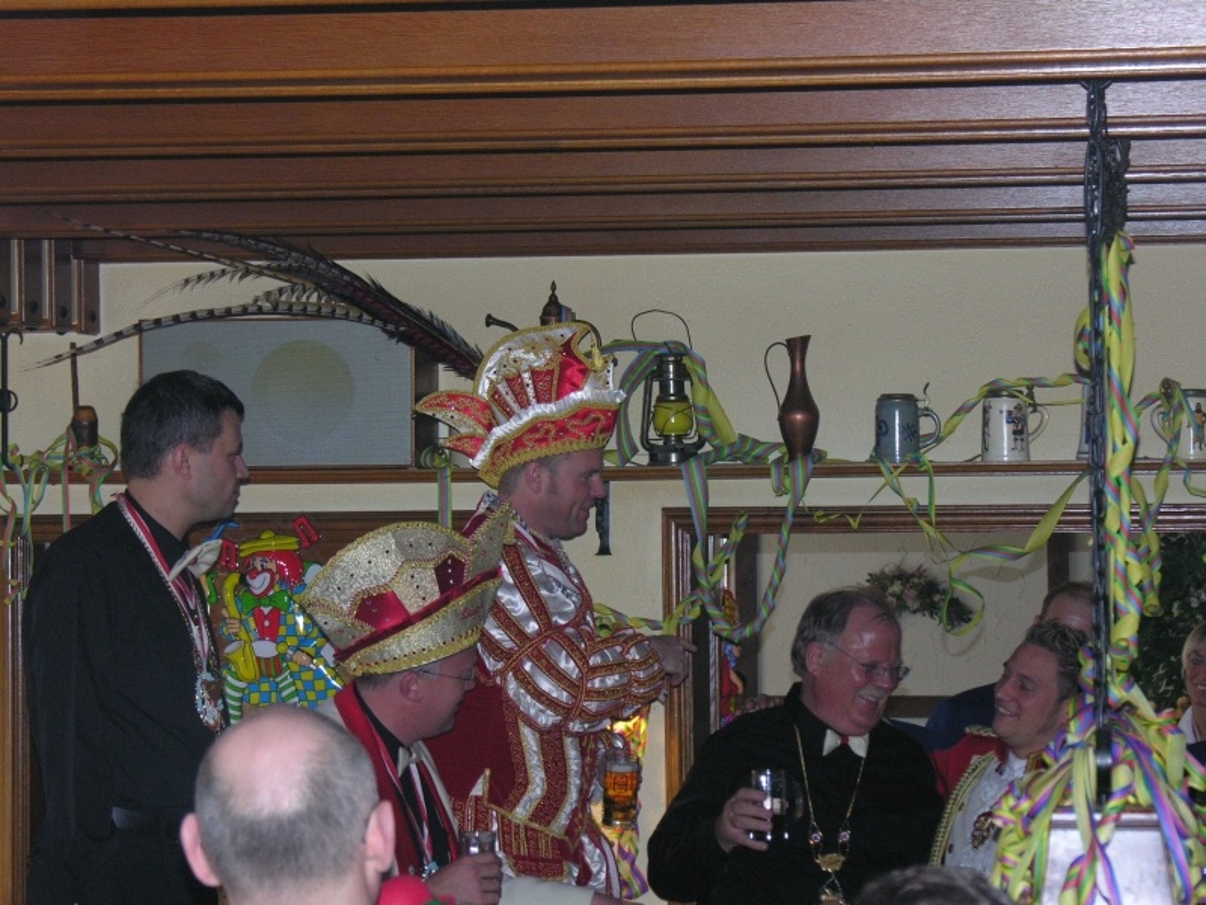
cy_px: 452
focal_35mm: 104
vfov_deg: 14.2
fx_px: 3623
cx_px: 603
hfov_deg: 18.9
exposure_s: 1/60.1
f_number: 3.7
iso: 200
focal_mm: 26.5
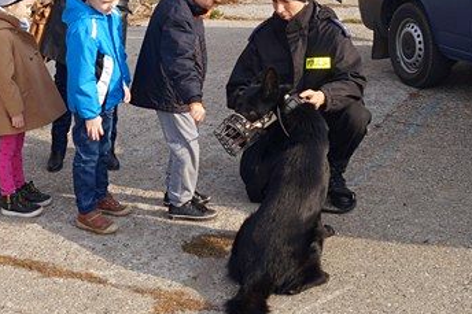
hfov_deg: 29.7
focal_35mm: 67
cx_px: 128
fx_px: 878
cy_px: 38
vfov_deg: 19.9
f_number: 8
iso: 100
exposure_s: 1/160
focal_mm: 24
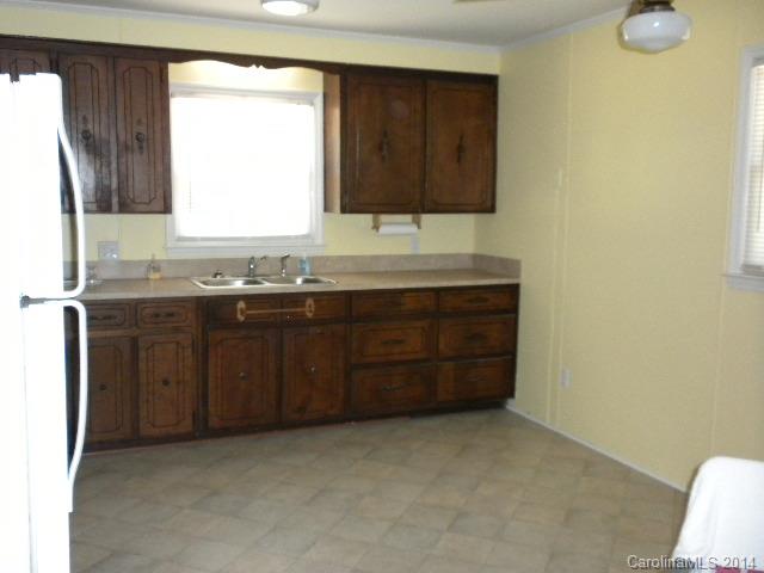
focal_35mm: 37
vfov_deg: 38.7
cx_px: 382
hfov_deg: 50.1
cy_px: 286
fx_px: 817
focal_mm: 6.6
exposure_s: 1/30
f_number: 3.5
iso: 400
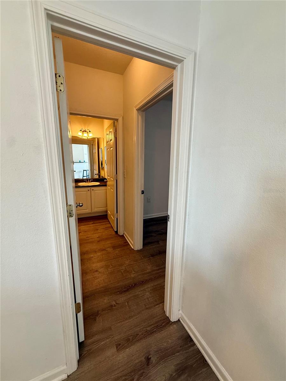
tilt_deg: -10.5
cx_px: 143
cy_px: 190
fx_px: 154
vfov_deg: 102.1
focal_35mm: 14
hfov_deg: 85.7
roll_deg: -1.5
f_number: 2.2
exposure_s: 1/120
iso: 200
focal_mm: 2.22
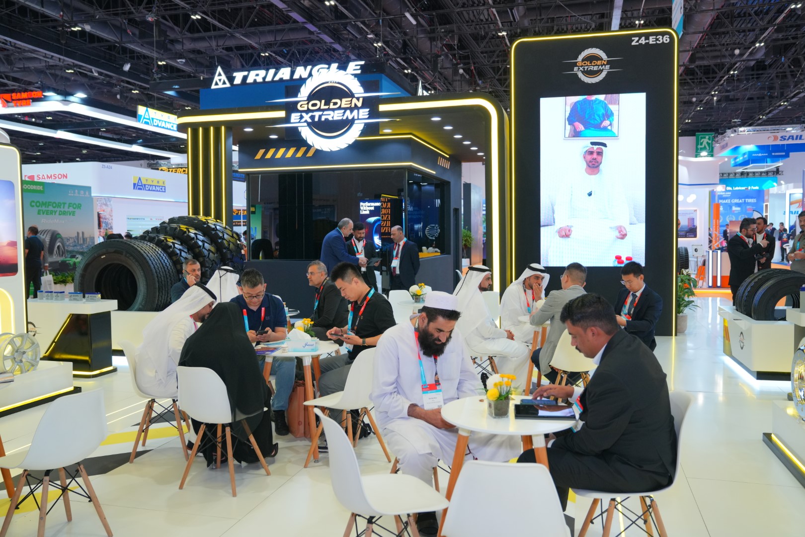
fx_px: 671
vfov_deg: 43.6
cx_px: 402
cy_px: 268
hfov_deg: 61.9
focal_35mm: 30
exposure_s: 1/160
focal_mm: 30
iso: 1000
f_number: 4
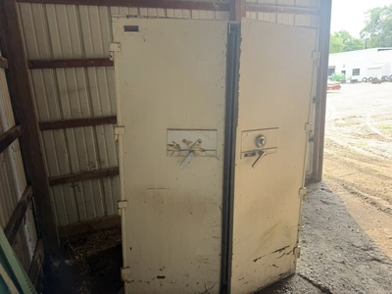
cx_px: 196
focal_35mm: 24
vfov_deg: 56.8
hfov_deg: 71.6
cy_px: 147
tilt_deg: -11.3
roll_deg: +3.8
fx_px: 272
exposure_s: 1/121
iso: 80
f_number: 1.78
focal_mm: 6.76
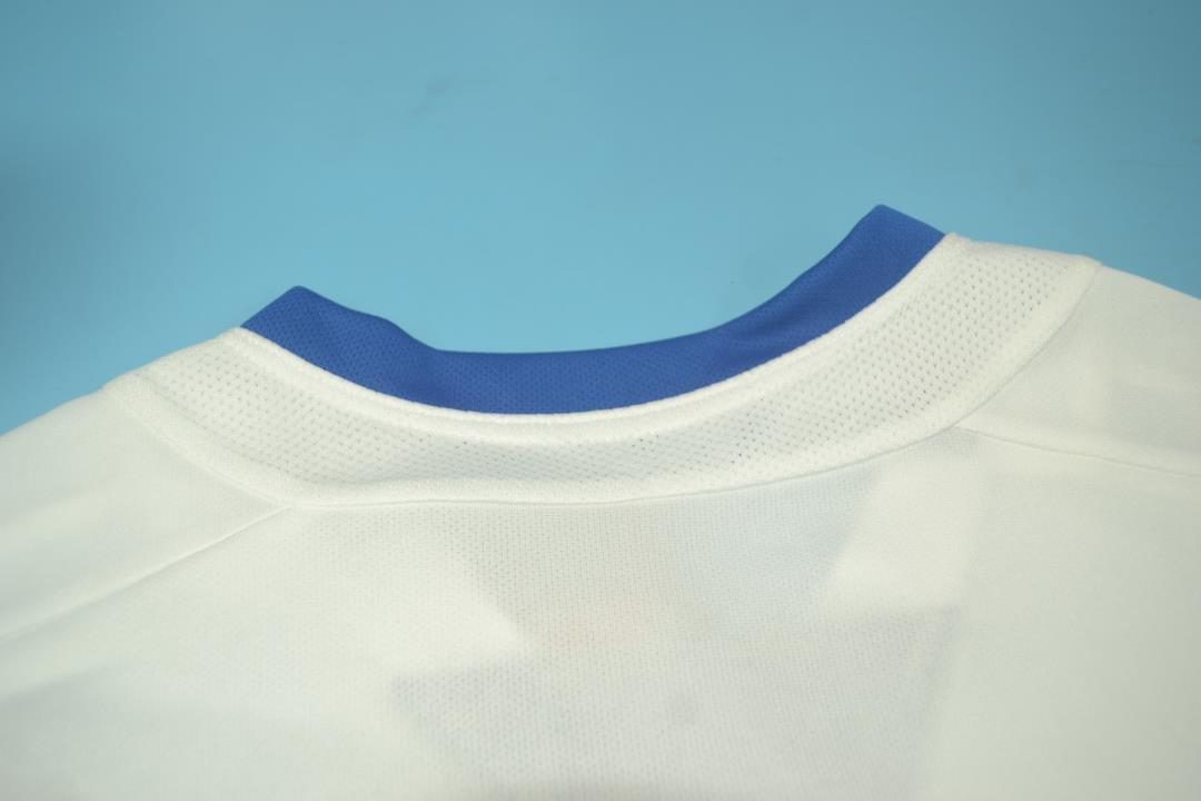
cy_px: 400
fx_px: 1201
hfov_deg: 53.1
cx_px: 600
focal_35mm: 36
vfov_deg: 36.9
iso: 200
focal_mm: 24
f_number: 4
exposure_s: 1/200
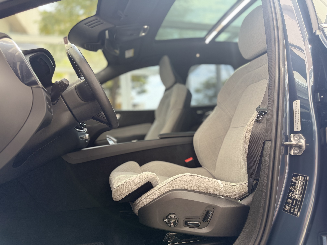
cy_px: 122
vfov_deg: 56.8
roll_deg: +3.3
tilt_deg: +3.4
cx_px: 164
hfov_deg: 71.6
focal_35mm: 24
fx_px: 227
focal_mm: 6.76
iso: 100
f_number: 1.78
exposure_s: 1/563
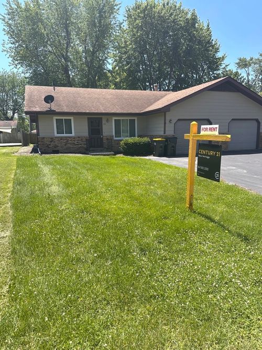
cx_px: 131
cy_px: 175
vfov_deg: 71.6
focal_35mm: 24
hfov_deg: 56.8
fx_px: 242
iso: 80
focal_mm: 6.86
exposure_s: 1/2155
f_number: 1.78
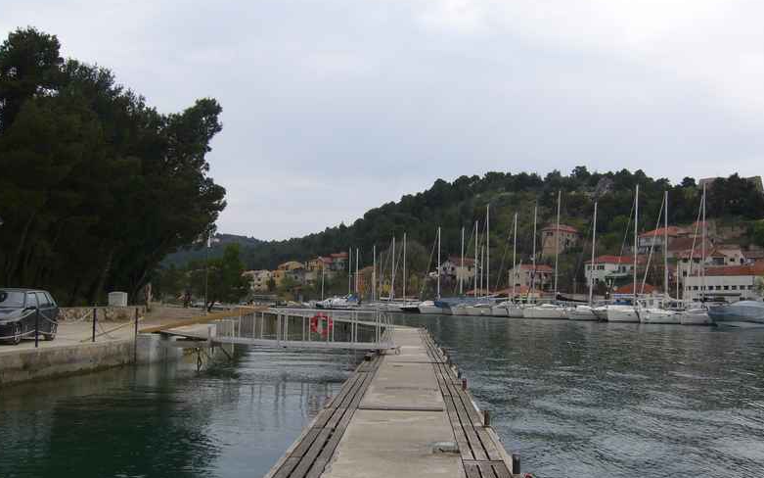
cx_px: 380
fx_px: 791
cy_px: 250
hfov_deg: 51.5
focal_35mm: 38
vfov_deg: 33.6
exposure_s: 1/250
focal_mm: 5.8
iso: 80
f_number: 5.6
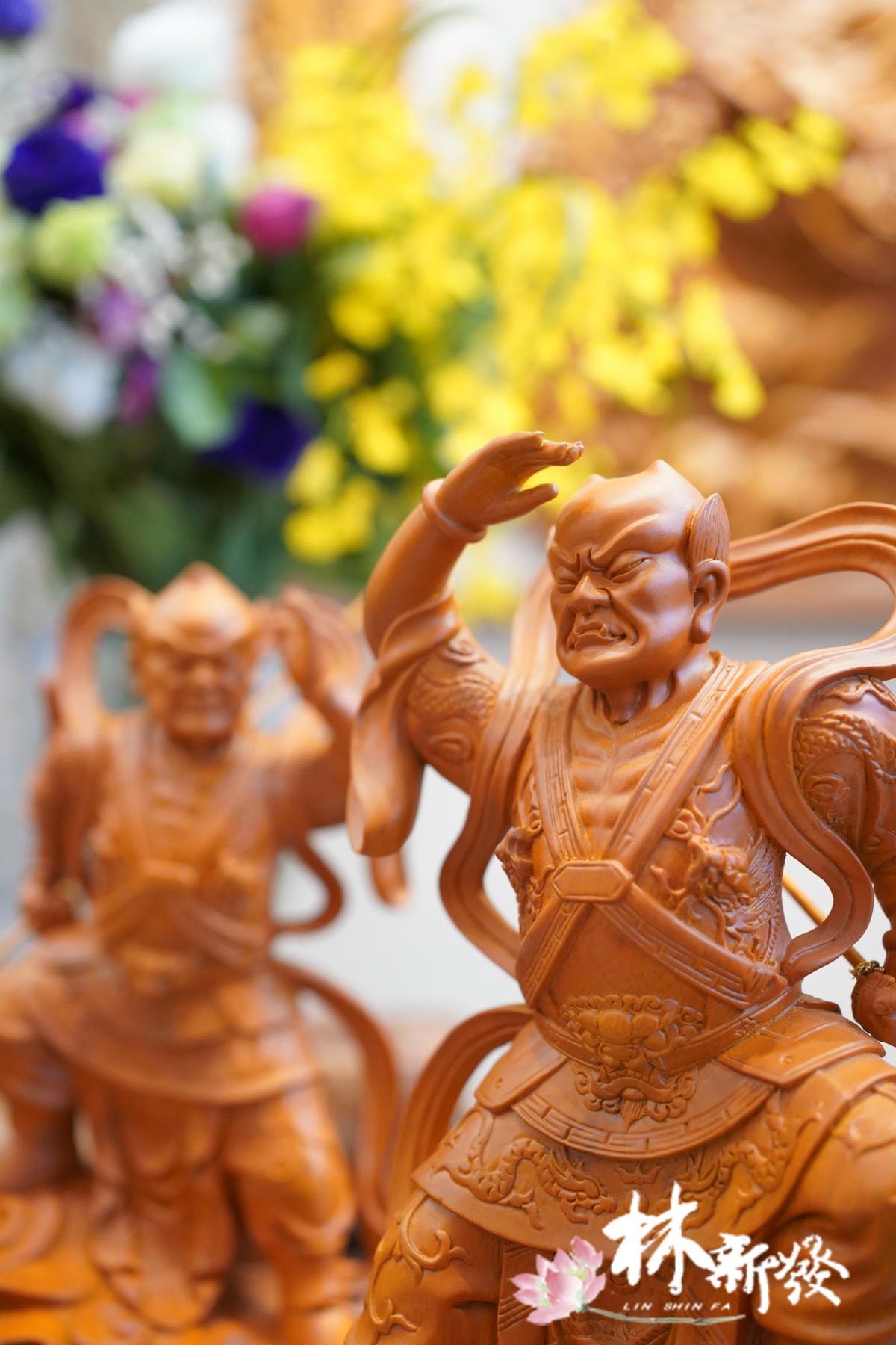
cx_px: 448
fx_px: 1307
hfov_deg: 37.9
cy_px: 672
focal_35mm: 35
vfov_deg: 54.4
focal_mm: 35
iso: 3200
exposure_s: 1/250
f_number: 3.2
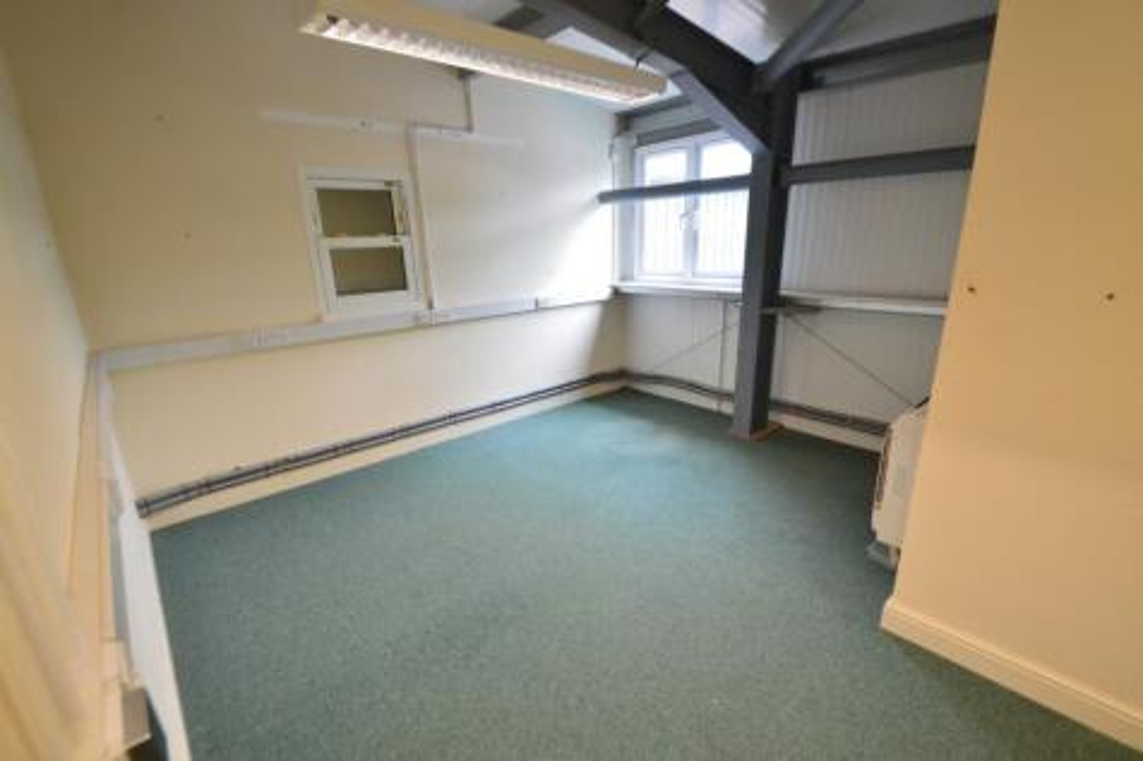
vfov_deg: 77.3
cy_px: 380
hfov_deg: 100.4
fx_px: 476
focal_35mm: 15
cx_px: 572
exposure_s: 1/60
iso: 800
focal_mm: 10
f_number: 7.1
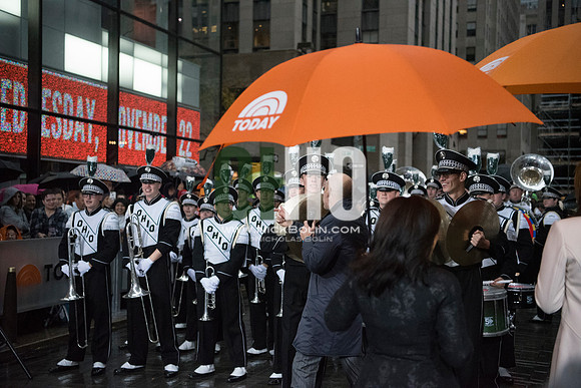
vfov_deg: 27.0
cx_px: 290
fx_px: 807
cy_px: 194
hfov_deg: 39.6
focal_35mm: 50
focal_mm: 50
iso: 10000
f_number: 2.8
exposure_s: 1/4000
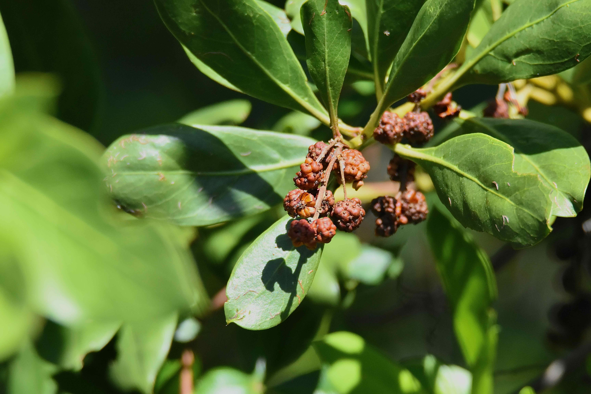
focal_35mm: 900
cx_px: 296
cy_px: 197
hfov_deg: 2.3
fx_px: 14774
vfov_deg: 1.5
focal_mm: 600
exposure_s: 1/2500
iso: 3200
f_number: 10
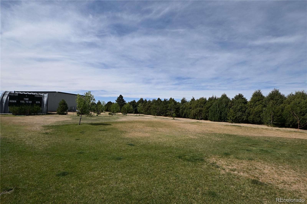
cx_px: 154
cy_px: 102
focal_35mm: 16
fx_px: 141
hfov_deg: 95.0
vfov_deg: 72.0
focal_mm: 11
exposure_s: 1/500
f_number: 8
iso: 100
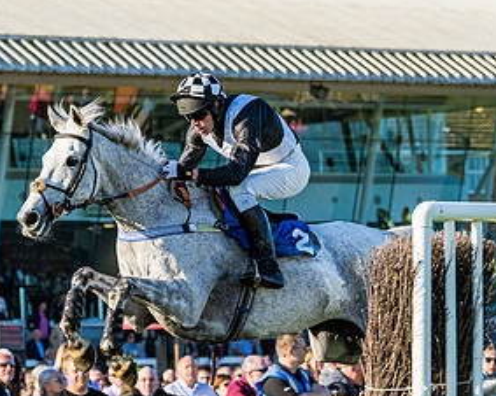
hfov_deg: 5.8
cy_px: 243
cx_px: 143
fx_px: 4900
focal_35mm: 334
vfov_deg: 4.6
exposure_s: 1/1250
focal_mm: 100
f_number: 4
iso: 200
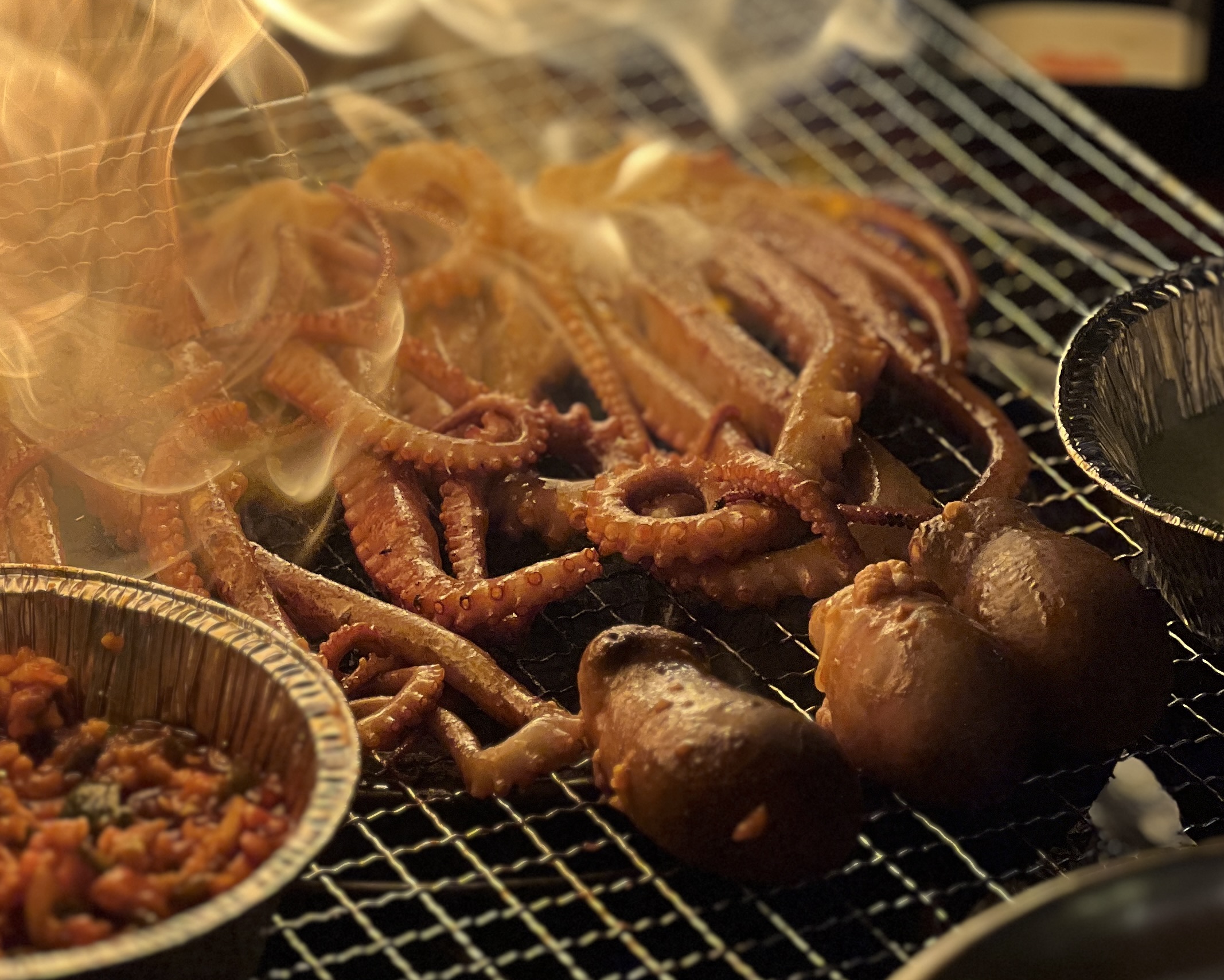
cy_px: 78
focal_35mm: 142
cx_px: 372
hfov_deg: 13.5
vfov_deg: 10.8
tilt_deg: -19.6
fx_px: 5144
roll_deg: +1.3
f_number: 2.8
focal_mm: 9
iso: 32
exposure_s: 1/120
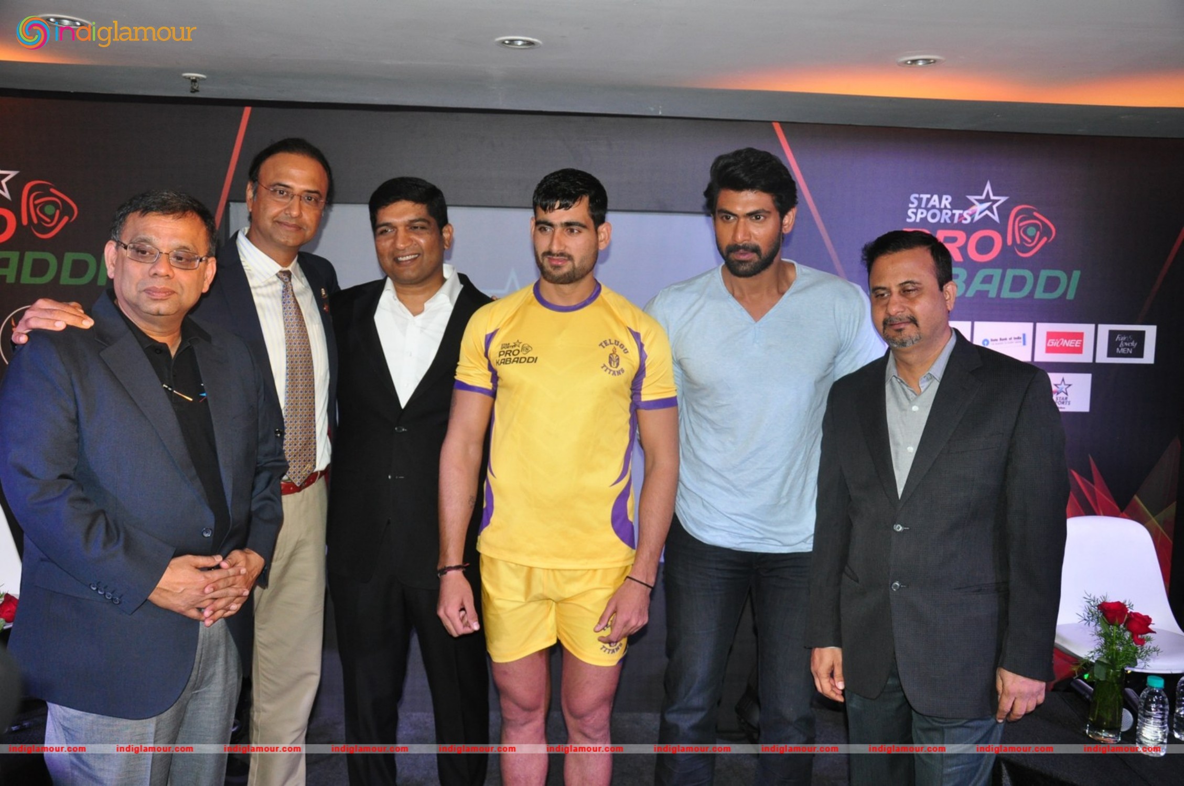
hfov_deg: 57.3
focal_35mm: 33
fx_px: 1084
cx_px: 592
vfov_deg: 39.9
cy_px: 393
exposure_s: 1/125
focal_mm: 22
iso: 800
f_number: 3.8
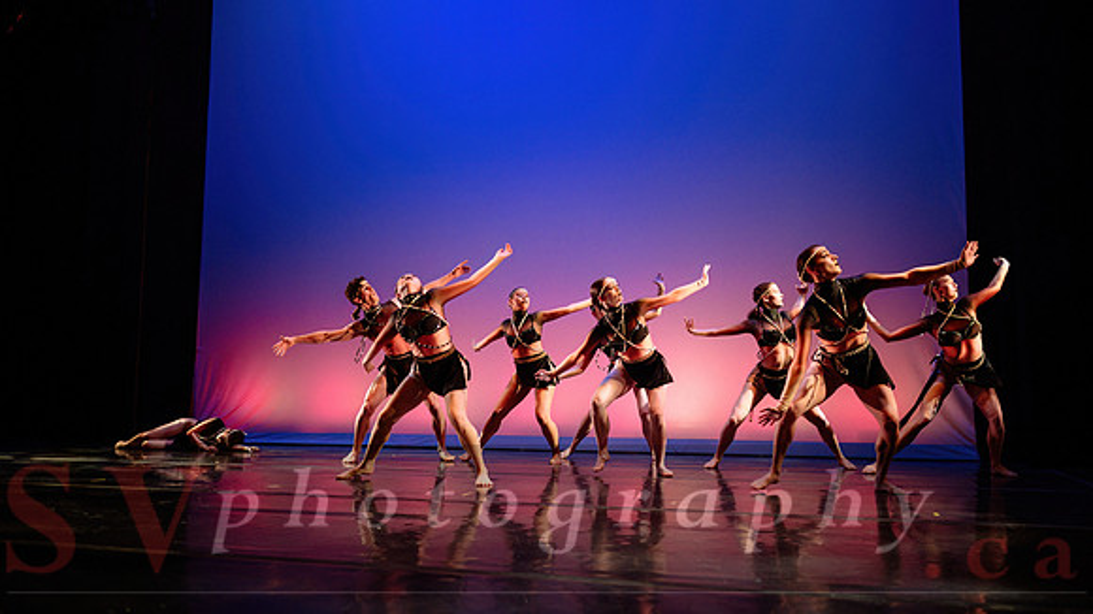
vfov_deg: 40.7
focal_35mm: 29
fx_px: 827
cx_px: 616
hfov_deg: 66.7
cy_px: 346
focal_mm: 24
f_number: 1.4
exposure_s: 1/500
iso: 1000
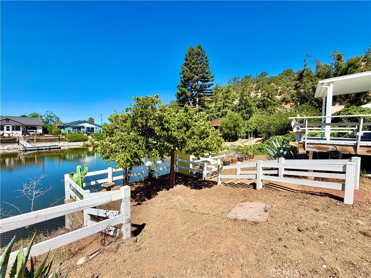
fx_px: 150
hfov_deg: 102.1
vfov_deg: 85.7
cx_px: 186
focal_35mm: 14
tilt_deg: -2.5
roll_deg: -1.2
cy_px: 139
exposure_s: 1/914
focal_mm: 2.22
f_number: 2.2
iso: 20
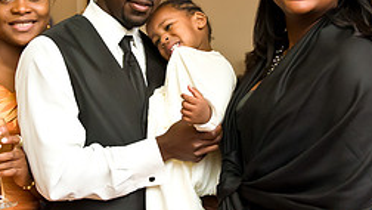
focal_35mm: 77
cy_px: 44
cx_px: 171
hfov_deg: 27.5
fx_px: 760
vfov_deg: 15.6
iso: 3200
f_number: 3.2
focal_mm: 32
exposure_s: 1/125
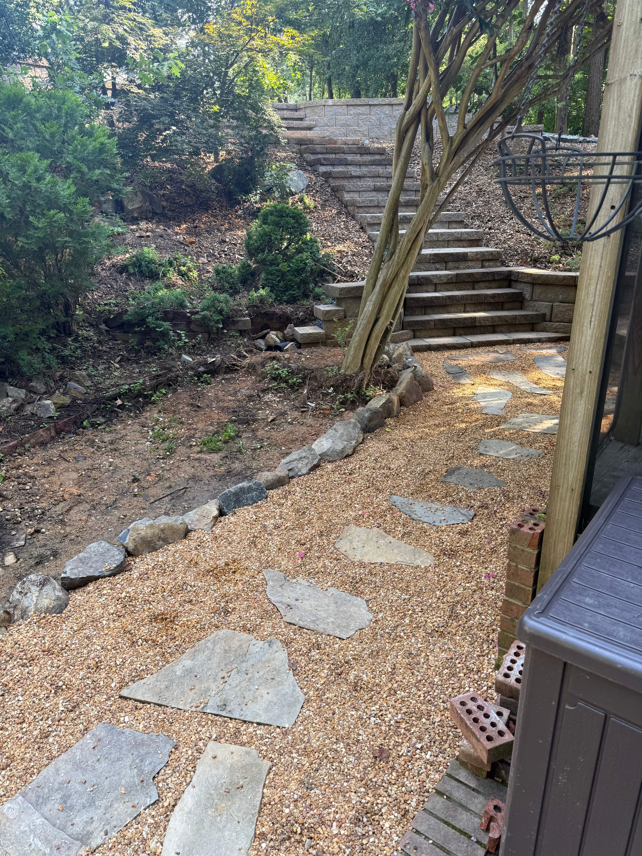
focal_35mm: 24
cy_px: 428
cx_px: 321
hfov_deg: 56.8
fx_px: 593
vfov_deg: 71.6
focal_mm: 6.76
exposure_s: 1/121
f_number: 1.78
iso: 64
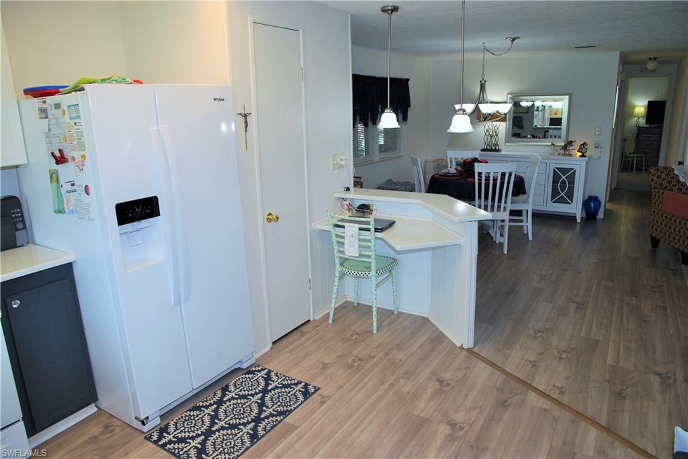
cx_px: 344
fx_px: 459
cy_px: 230
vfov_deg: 53.2
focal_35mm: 24
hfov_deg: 73.7
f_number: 4
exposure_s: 1/60
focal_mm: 16
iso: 200
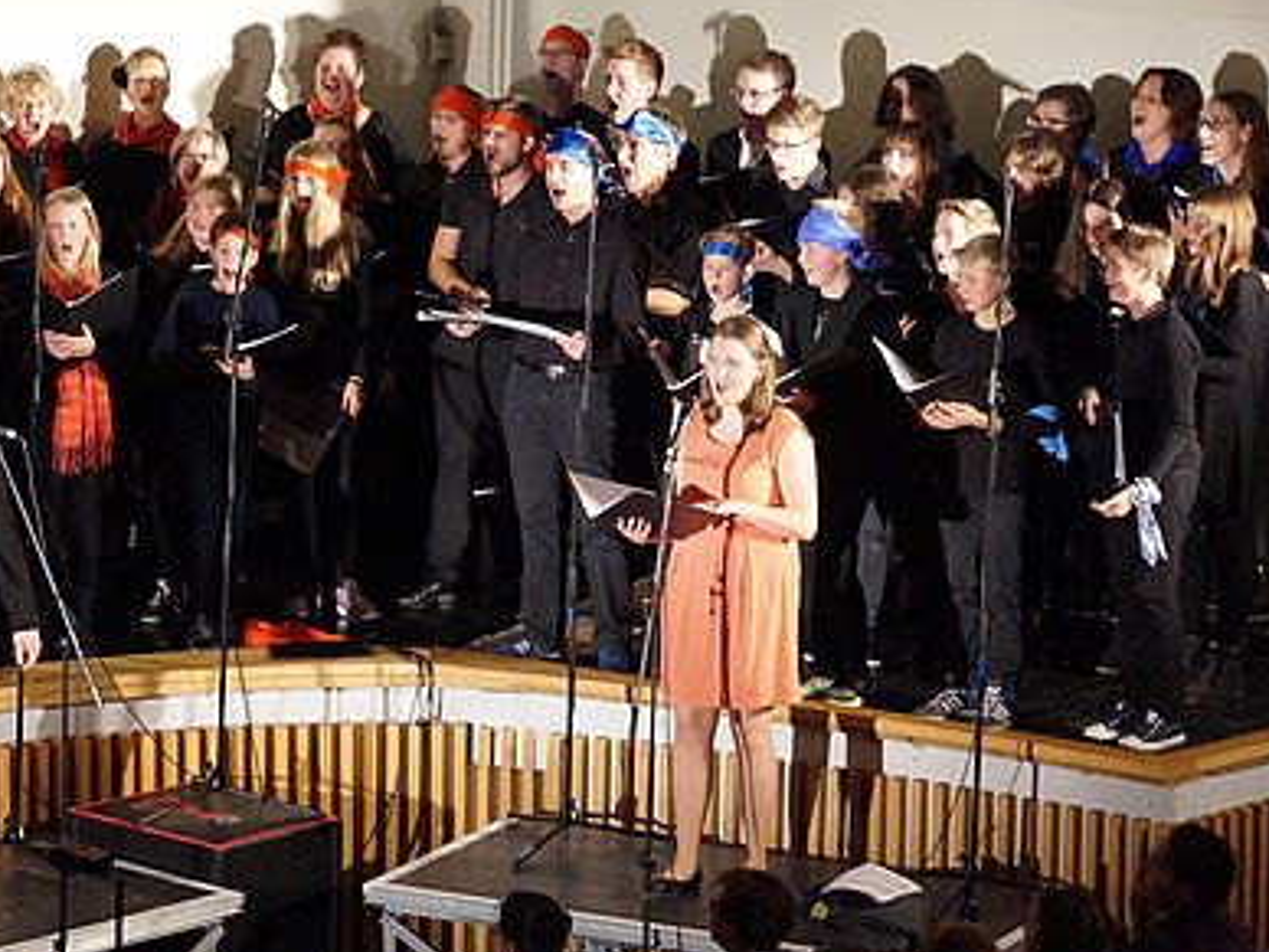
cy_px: 479
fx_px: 5316
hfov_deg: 13.6
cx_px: 353
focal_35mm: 145
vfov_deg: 10.2
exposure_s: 1/80
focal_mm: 60
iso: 3200
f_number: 5.6
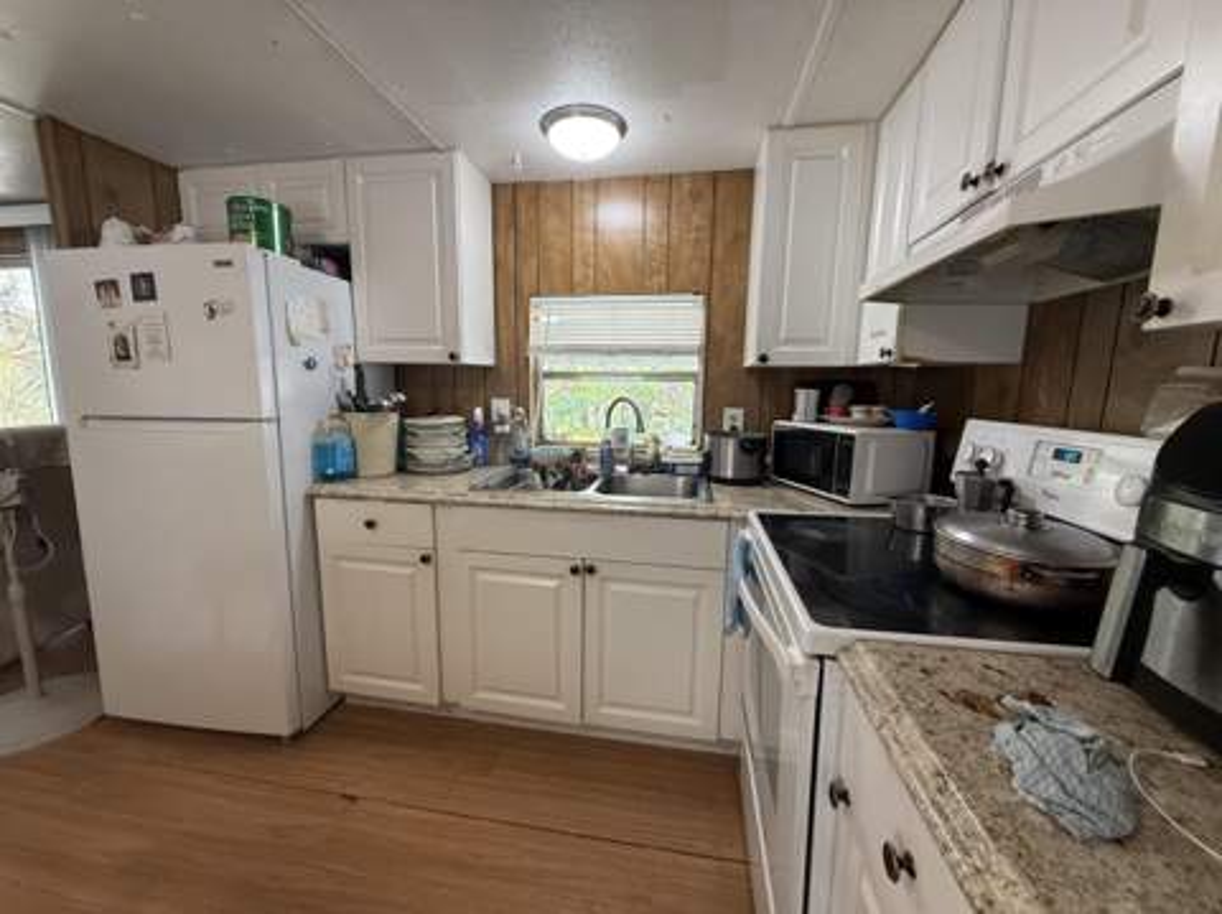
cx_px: 611
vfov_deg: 85.6
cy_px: 457
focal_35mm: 14
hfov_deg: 102.1
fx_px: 494
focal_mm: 2.22
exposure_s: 1/120
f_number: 2.2
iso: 250
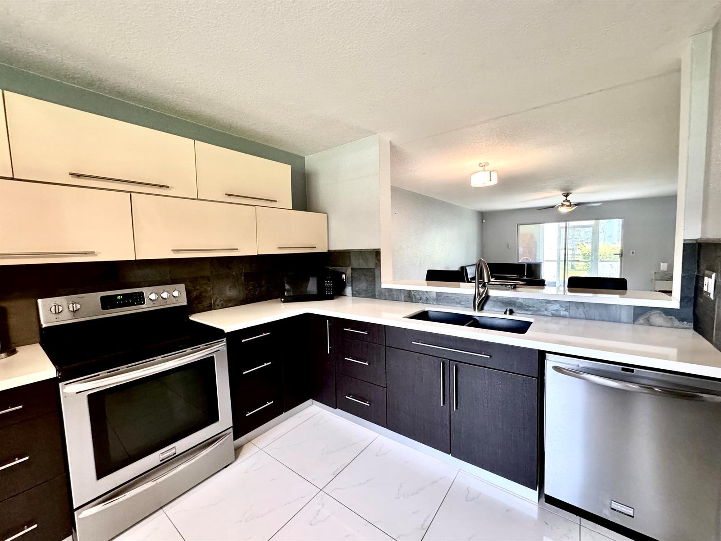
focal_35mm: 14
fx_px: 292
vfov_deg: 85.7
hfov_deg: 102.1
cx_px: 360
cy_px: 270
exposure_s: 1/60
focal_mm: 2.22
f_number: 2.2
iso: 320
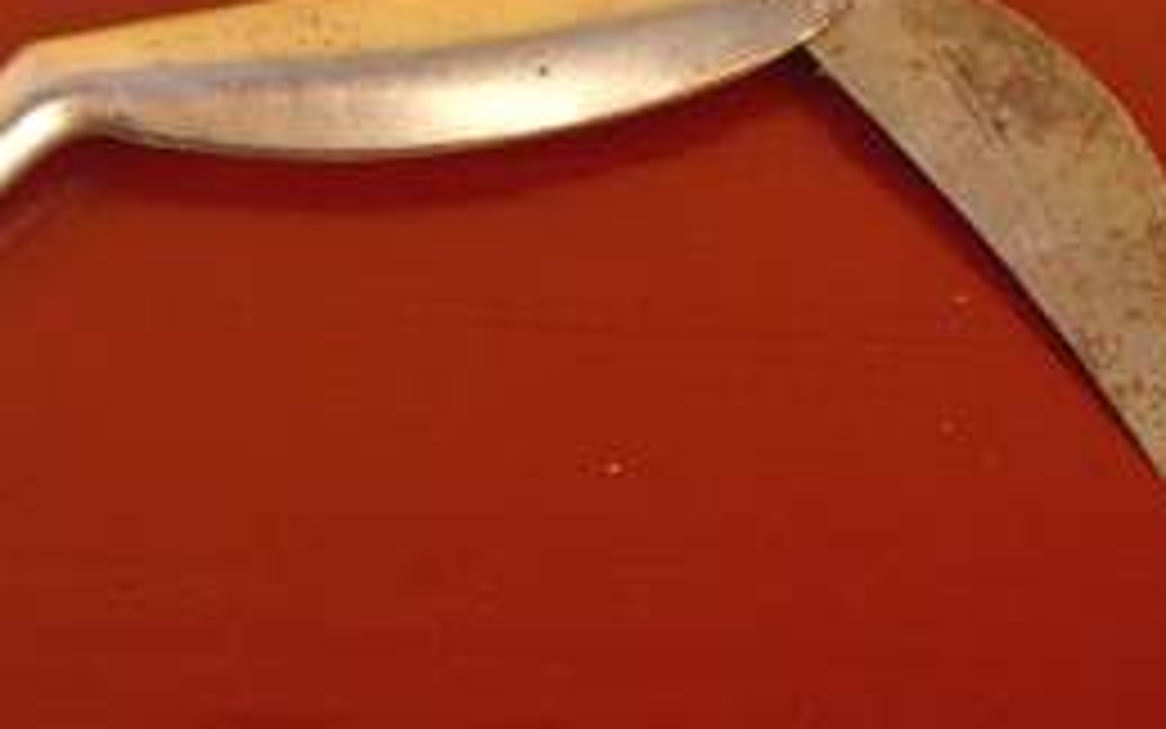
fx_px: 2861
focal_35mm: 90
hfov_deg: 22.9
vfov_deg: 14.5
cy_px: 216
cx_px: 396
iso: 1600
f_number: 6.7
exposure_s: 1/20
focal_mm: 37.5
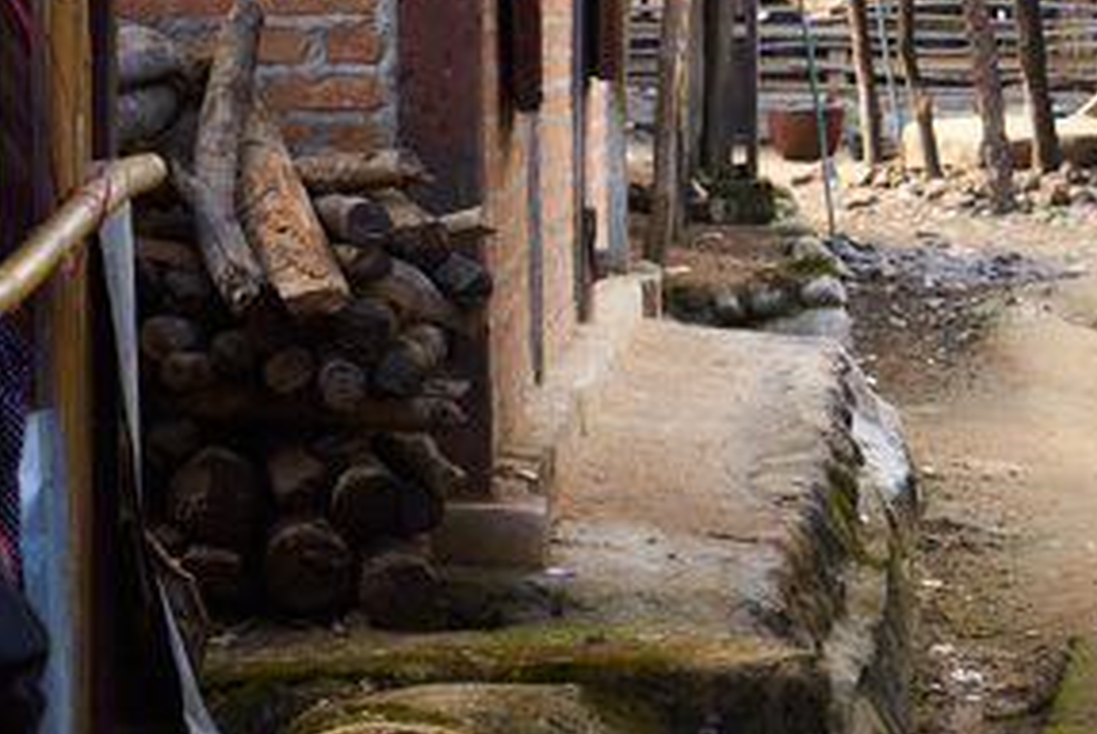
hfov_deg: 11.2
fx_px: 5307
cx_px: 1812
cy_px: 361
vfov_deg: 7.9
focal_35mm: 174
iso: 200
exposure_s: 1/45
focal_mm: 50
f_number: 8
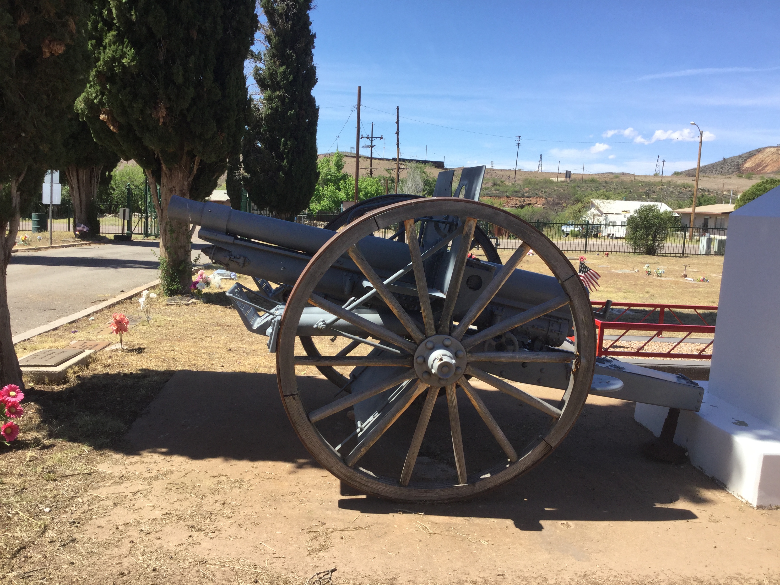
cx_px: 390
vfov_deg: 45.4
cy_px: 292
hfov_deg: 58.4
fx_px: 699
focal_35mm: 31
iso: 25
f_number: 2.4
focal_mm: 3.3
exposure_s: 1/831
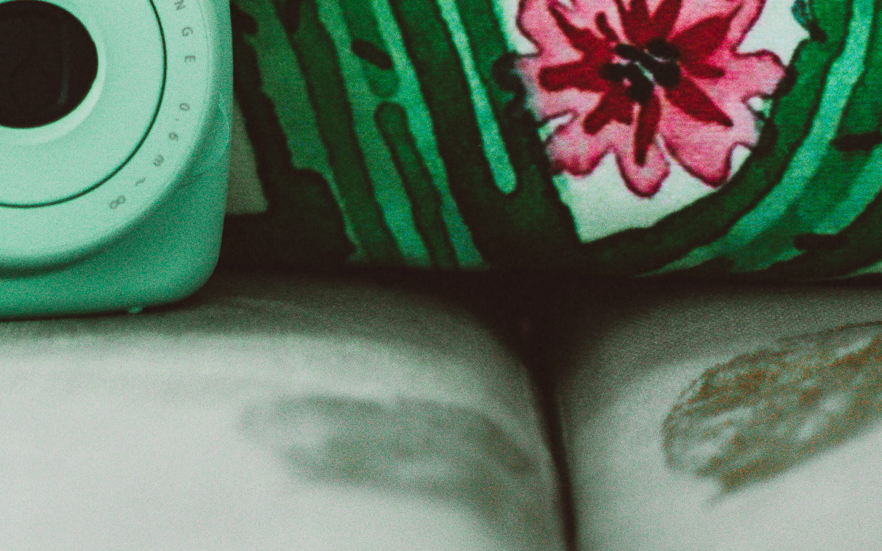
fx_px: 3543
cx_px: -149
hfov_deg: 13.8
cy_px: -200
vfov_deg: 8.7
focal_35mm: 147
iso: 800
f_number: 1.8
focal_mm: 35
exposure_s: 1/400
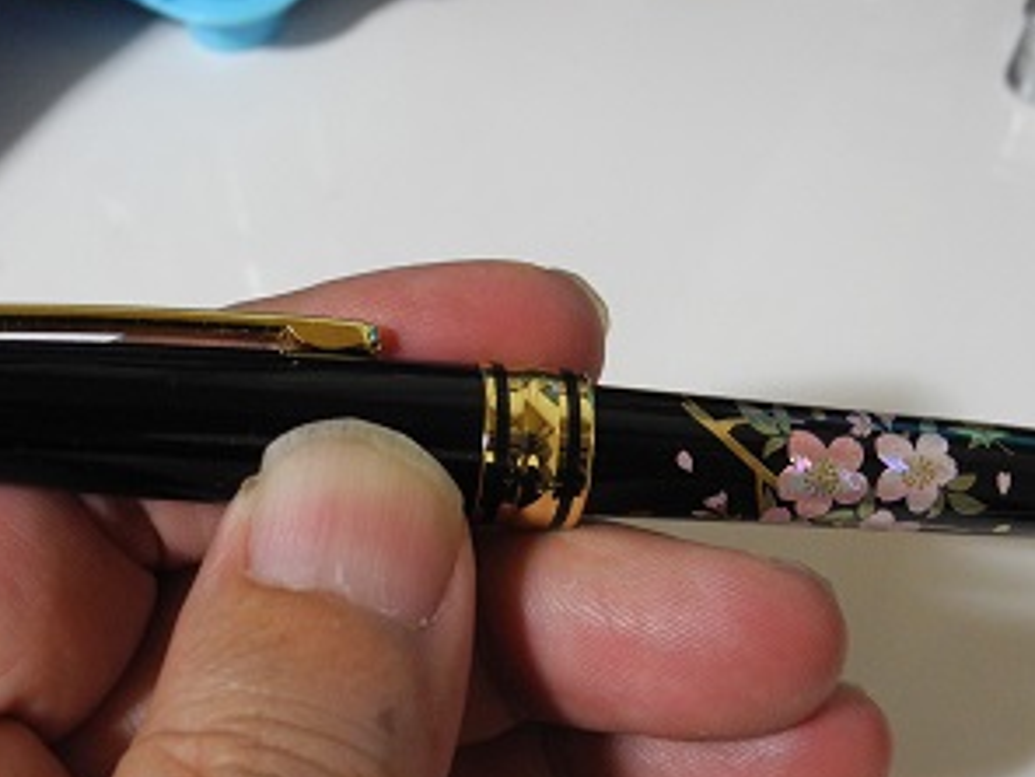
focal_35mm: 52
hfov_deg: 36.8
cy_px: 514
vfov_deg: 27.9
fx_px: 1555
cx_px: 584
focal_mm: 6
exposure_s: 1/22
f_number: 2.8
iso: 400
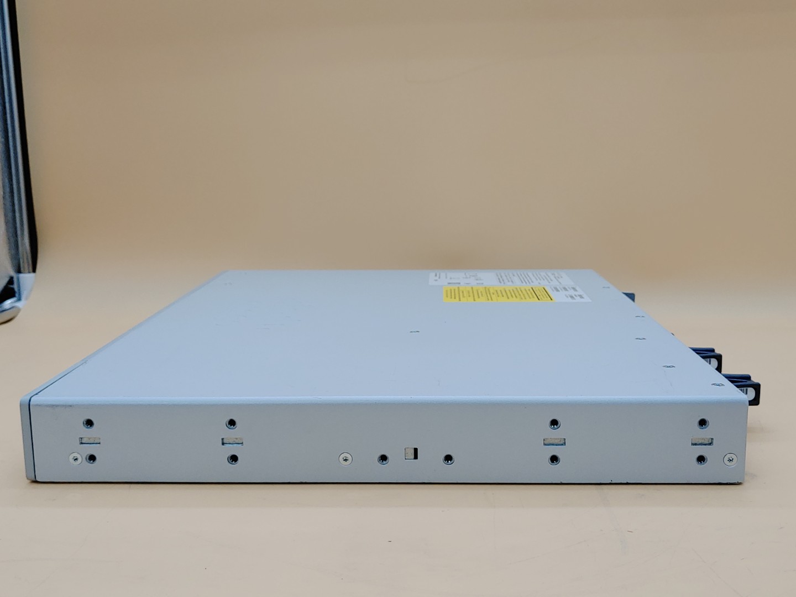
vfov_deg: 36.8
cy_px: 298
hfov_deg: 47.9
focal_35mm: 39
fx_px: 897
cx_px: 398
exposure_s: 1/128
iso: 50
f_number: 1.8
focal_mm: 4.36
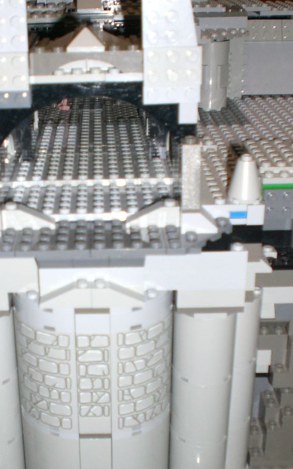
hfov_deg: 23.8
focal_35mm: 54
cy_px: 228
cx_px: 83
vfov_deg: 37.5
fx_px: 690
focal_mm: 6.3
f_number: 3.1
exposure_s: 1/60
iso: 200
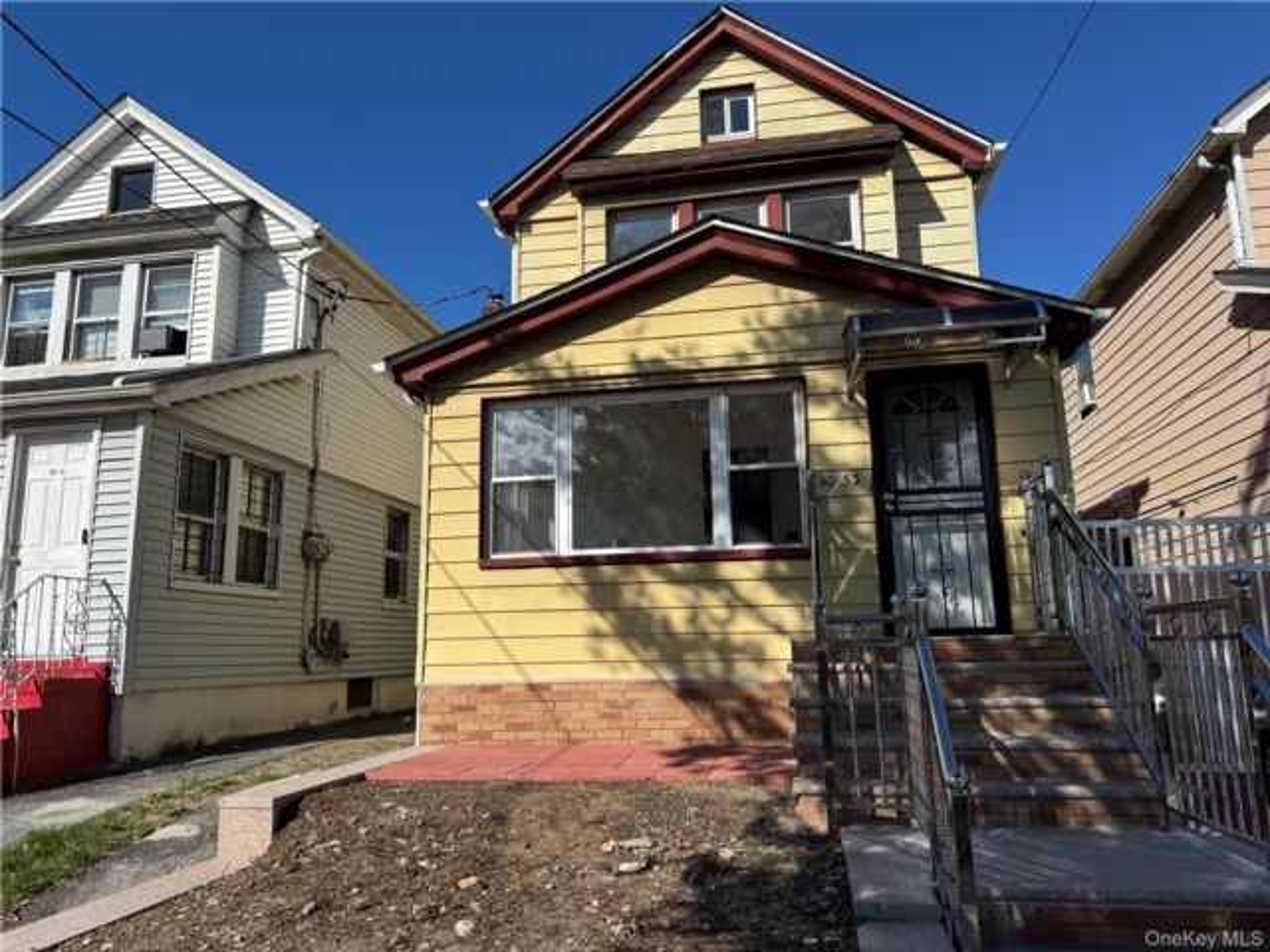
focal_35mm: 24
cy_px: 476
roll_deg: +0.4
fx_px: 881
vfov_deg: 56.8
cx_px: 635
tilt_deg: +8.7
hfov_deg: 71.6
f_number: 1.78
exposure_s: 1/5814
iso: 80
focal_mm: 6.76
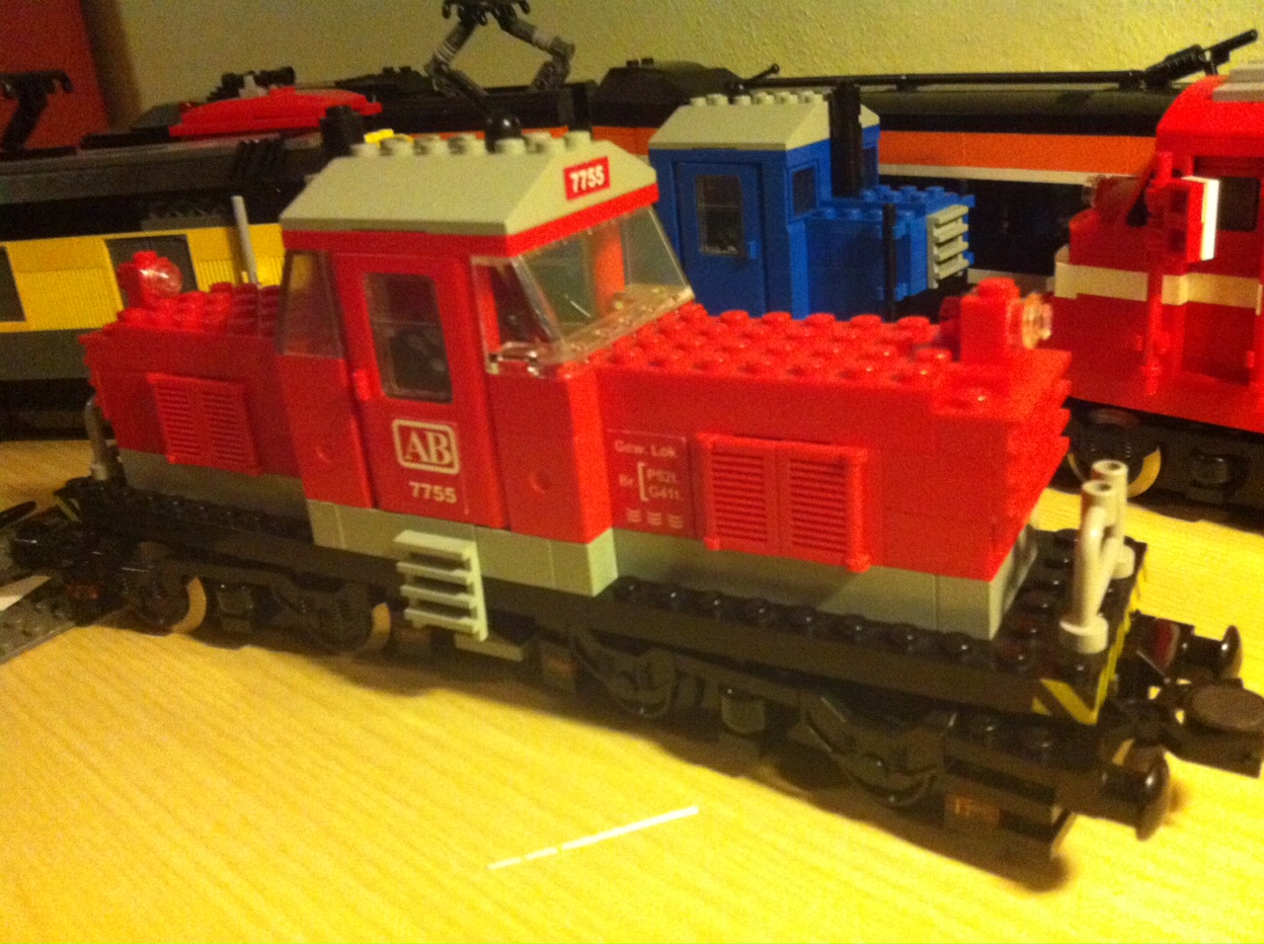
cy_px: 472
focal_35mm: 35
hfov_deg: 52.7
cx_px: 632
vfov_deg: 40.6
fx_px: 1276
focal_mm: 3.85
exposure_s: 1/17
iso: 1000
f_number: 2.8
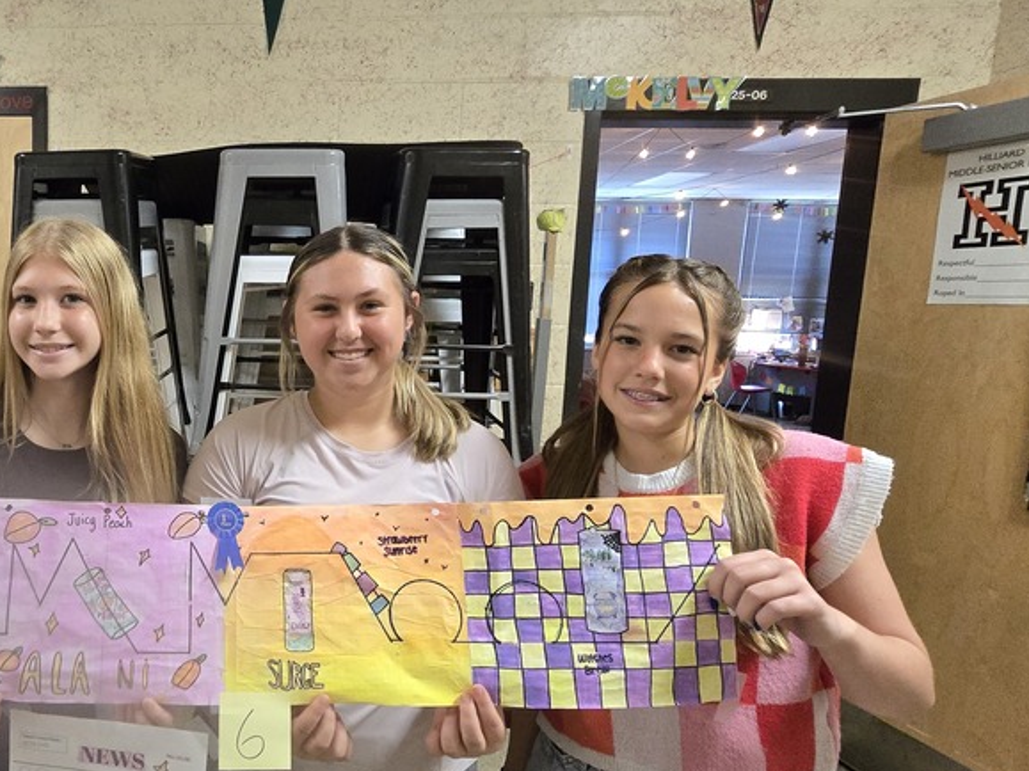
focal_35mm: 23
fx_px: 684
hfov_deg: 67.4
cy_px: 412
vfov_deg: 58.8
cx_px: 215
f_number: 2.2
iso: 800
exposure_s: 1/60
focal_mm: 2.2
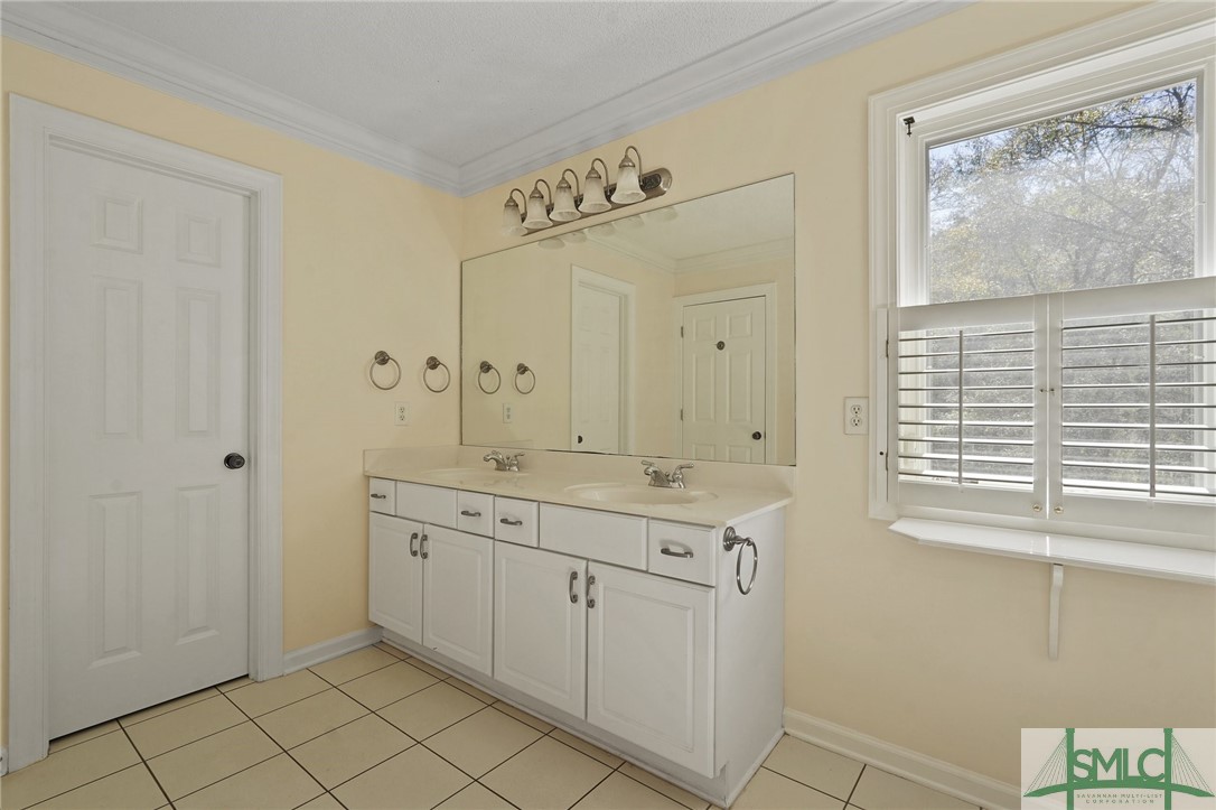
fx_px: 540
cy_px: 405
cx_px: 608
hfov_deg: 96.8
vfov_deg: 73.7
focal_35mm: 16
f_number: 9
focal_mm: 16
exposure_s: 1/10
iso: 320
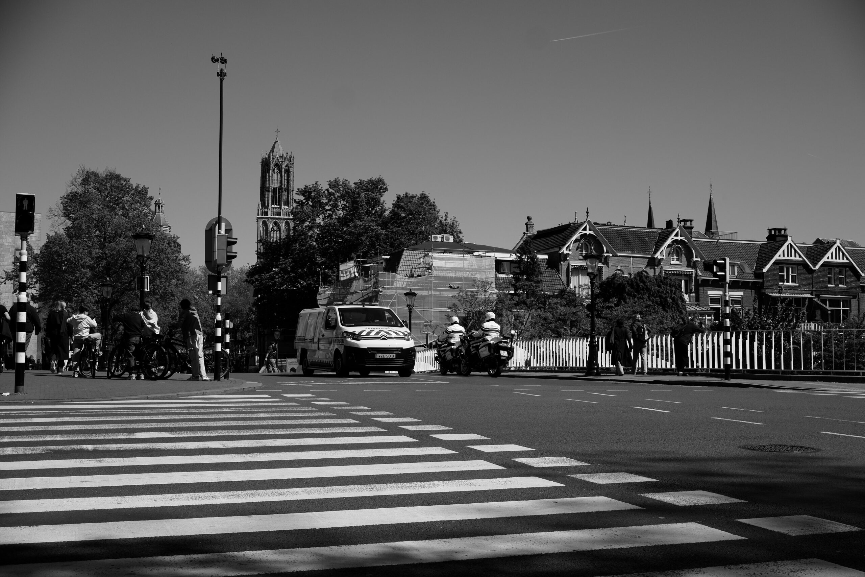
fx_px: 985
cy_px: 288
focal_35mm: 41
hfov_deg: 47.4
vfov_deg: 32.6
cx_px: 432
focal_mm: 27
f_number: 7.1
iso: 200
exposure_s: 1/1250
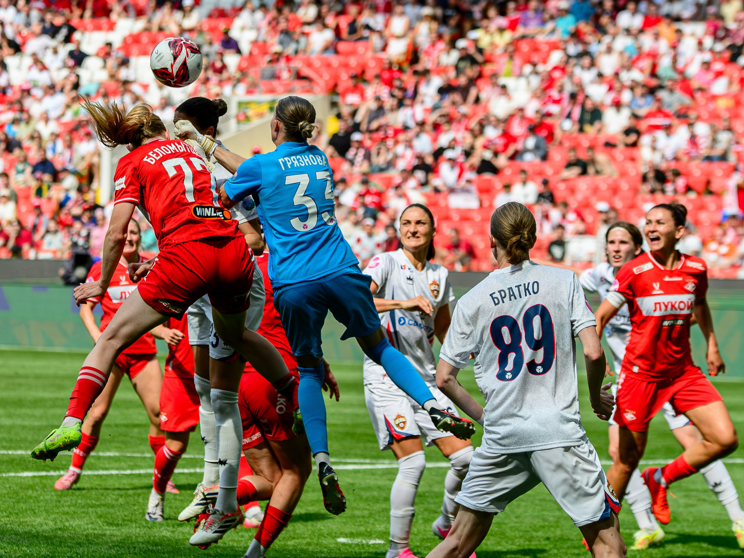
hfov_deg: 8.1
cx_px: 232
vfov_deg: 6.1
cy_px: 188
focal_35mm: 245
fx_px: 5257
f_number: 4
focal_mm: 122
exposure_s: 1/2500
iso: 400
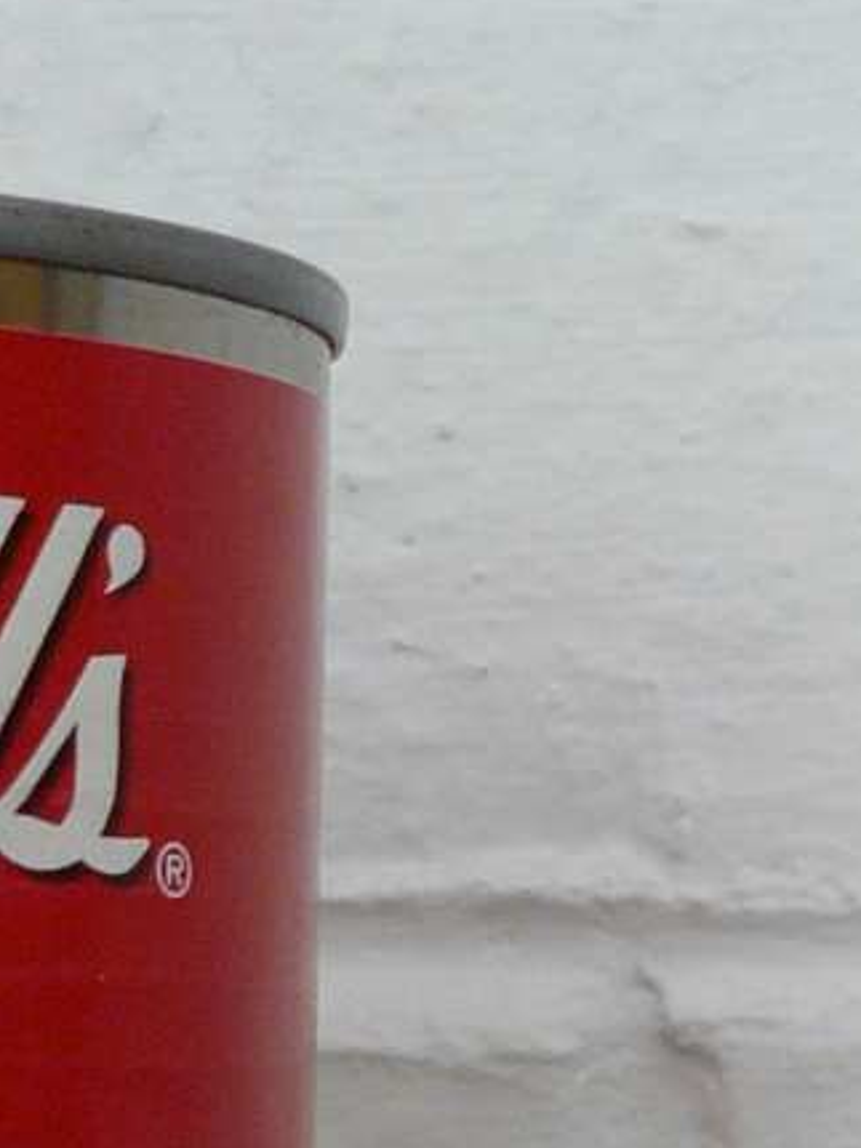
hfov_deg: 8.6
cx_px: 1106
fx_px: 5674
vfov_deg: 11.4
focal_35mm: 171
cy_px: 1281
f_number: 2.8
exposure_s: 1/30
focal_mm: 6
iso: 100
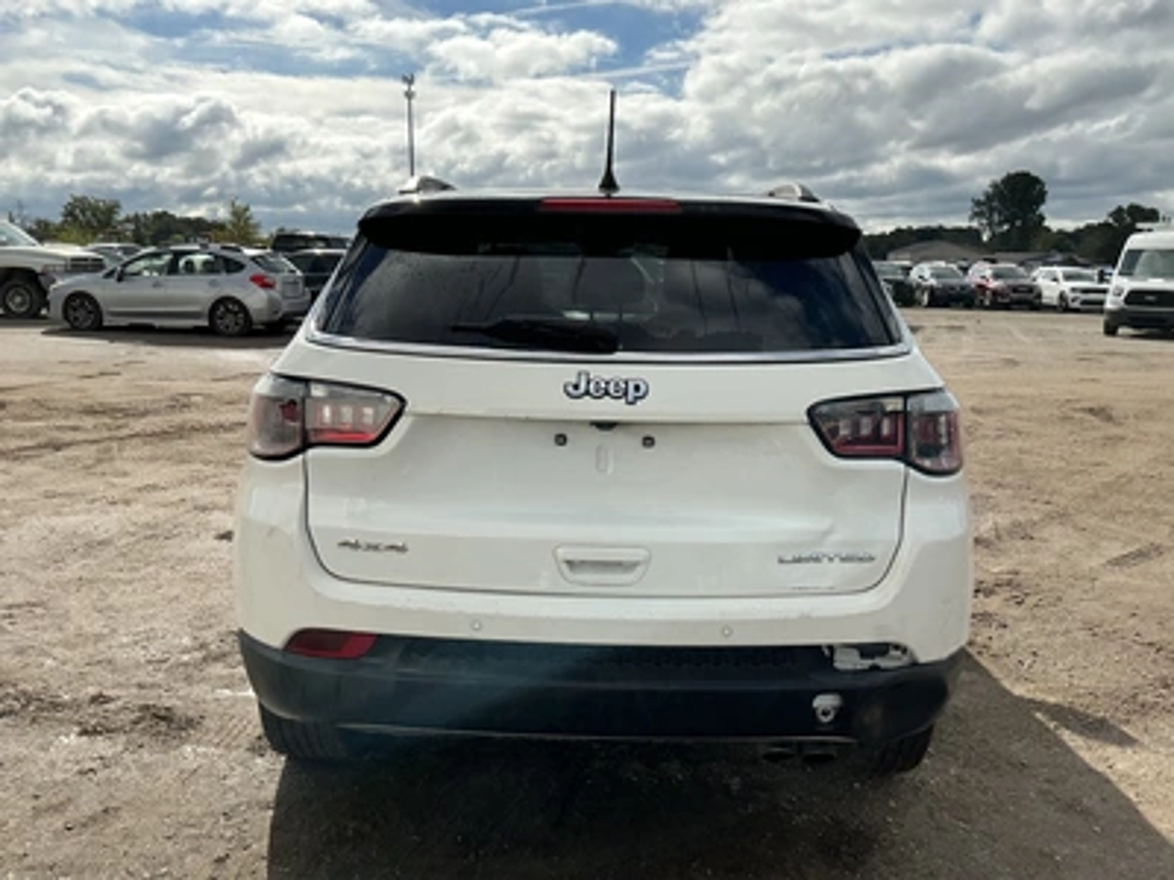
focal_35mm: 28
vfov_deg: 49.7
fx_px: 950
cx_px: 587
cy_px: 440
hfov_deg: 63.4
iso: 25
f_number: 1.8
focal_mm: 3
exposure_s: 1/2427
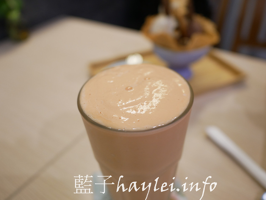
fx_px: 238
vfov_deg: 45.4
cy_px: 98
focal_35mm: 31
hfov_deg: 58.3
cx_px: 135
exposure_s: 1/60
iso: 400
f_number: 1.7
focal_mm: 15
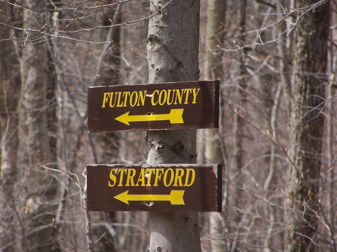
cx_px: 168
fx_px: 3699
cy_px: 126
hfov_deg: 5.2
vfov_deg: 3.9
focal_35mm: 380
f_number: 3.7
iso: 80
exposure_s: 1/400
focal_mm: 63
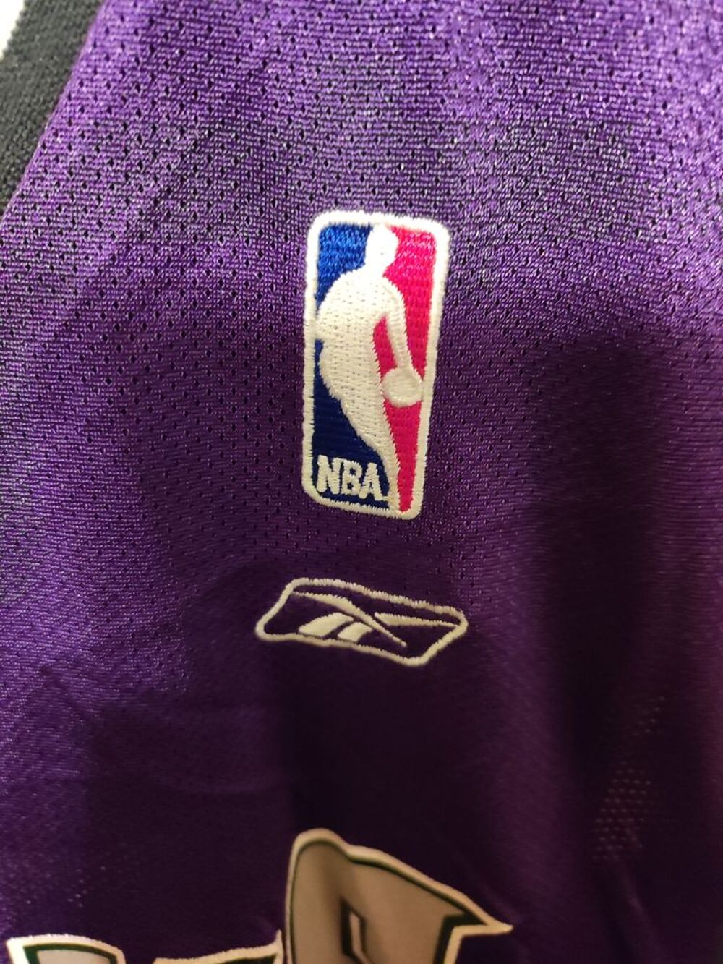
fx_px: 696
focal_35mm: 25
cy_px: 482
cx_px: 362
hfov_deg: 54.9
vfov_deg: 69.4
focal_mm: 4.7
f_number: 1.79
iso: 1930
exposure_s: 1/17
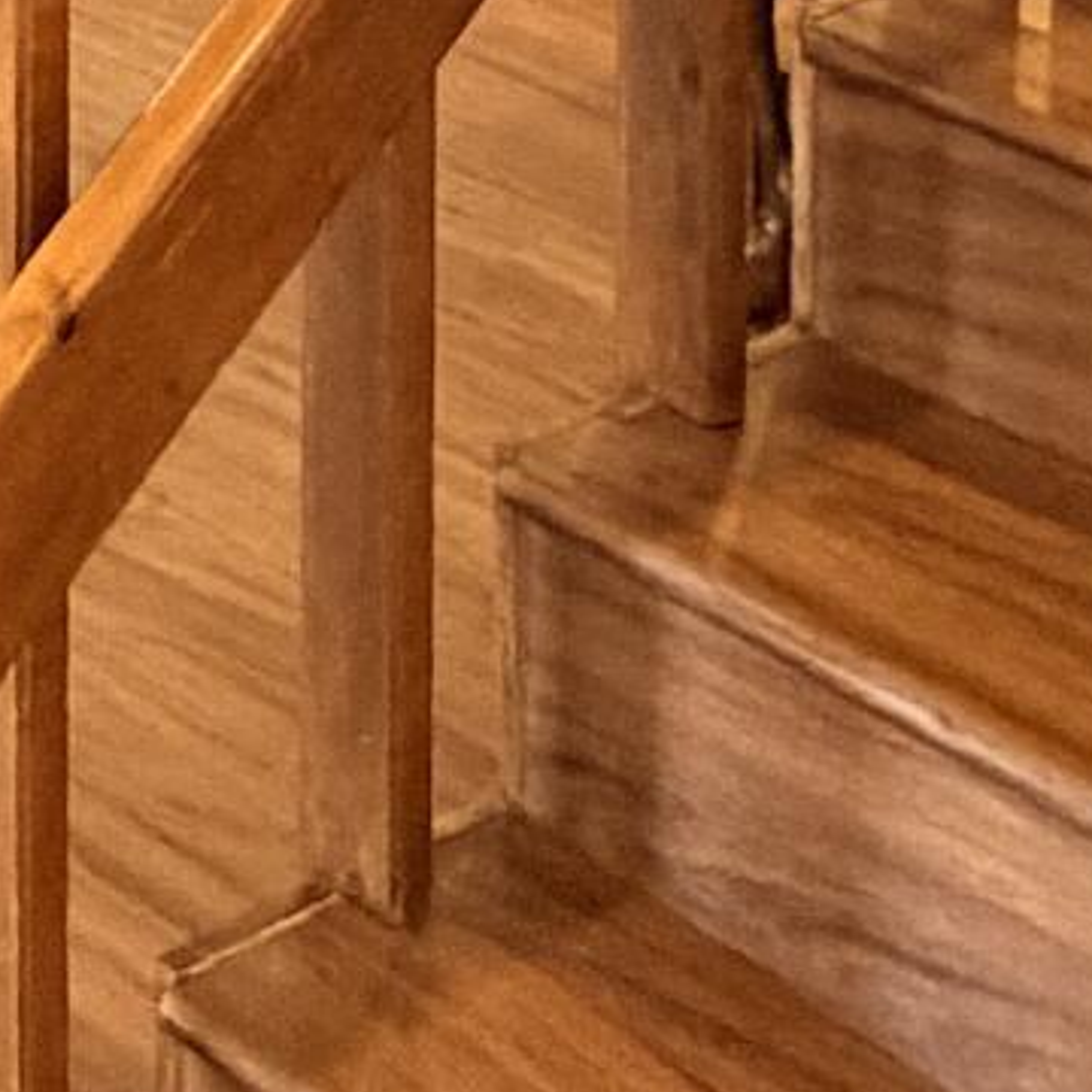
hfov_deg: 14.5
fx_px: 3676
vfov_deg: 12.9
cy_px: -1514
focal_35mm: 103
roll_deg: +0.2
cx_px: -965
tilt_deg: -0.3
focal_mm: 2.22
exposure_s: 1/60
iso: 640
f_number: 2.2
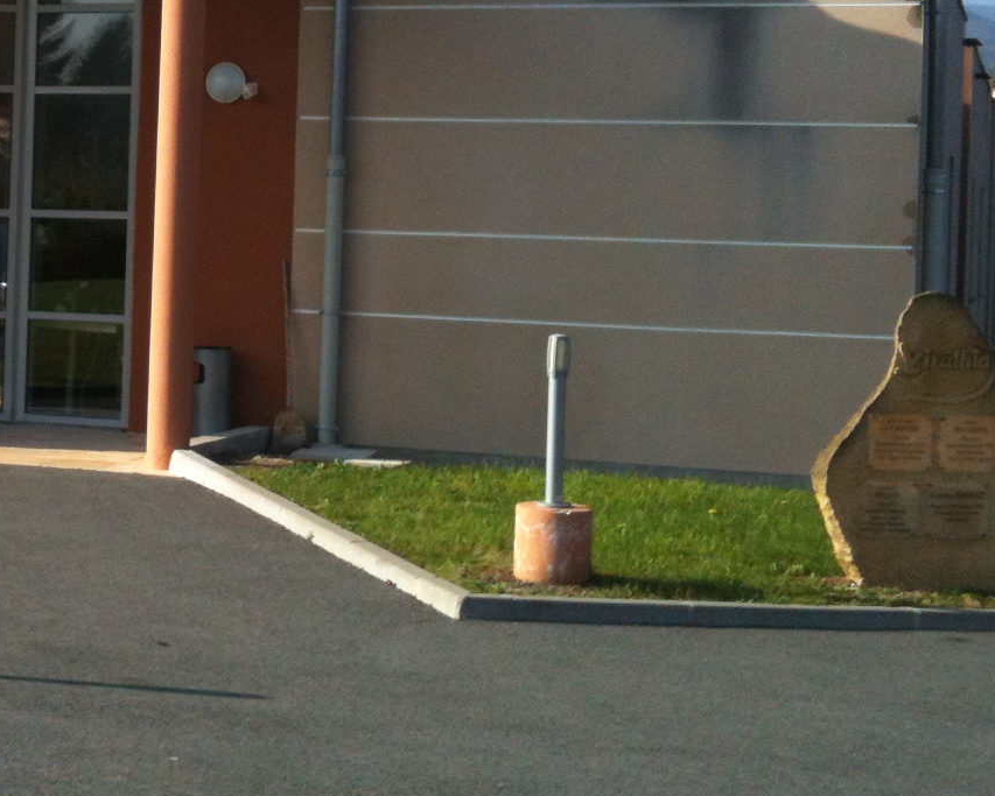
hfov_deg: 22.1
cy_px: 206
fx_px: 2416
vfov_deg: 18.6
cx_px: -86
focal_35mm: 82
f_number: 2.8
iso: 64
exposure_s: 1/798
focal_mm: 3.85
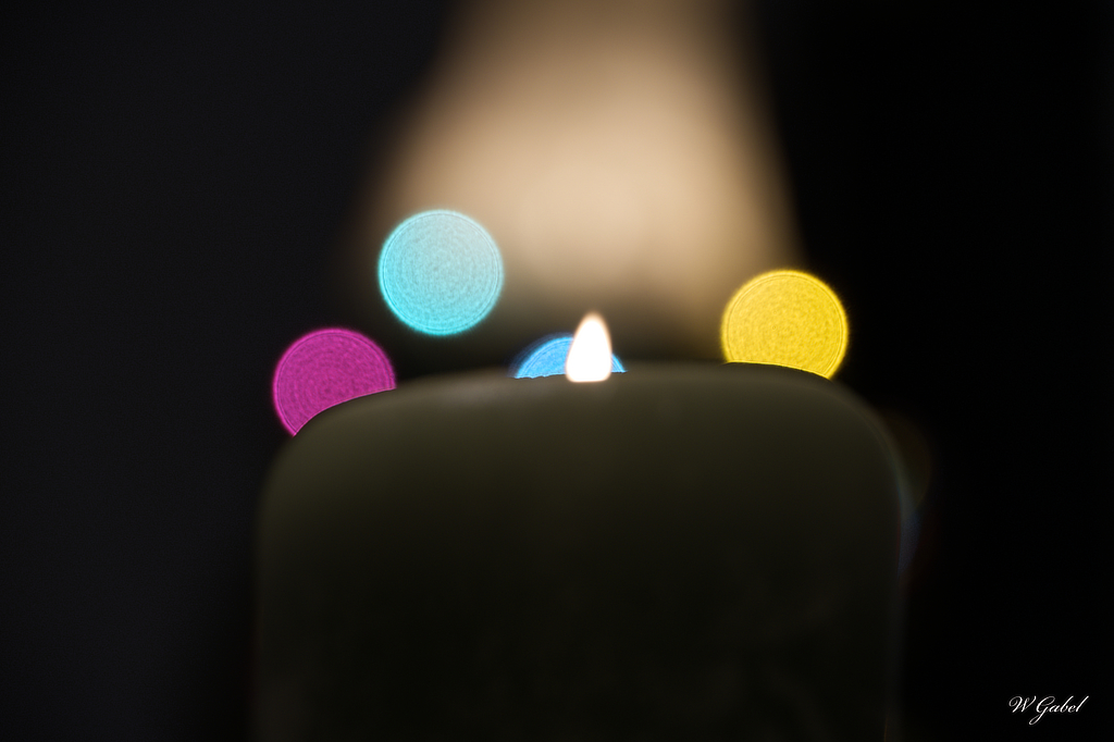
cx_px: 557
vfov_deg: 4.6
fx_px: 9280
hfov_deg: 6.9
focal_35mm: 300
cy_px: 371
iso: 100
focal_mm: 200
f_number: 8
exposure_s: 1/3.33
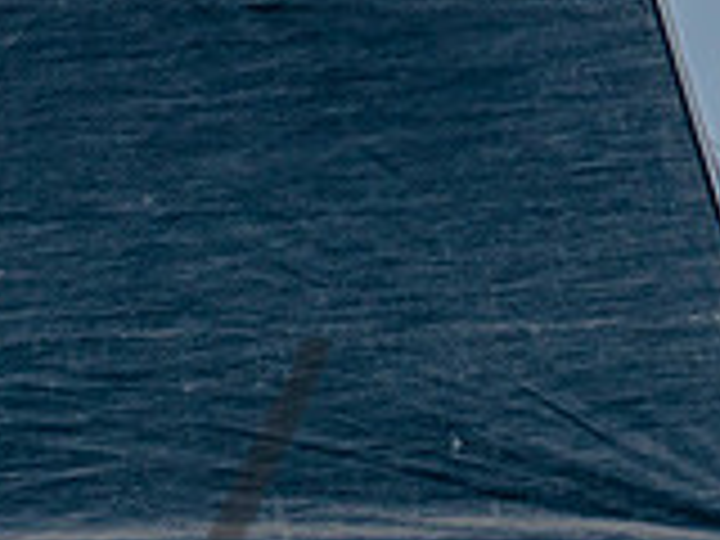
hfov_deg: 0.9
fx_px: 46550
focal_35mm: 2238
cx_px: 324
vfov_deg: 0.7
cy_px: 846
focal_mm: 400
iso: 200
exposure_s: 1/1600
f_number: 5.6
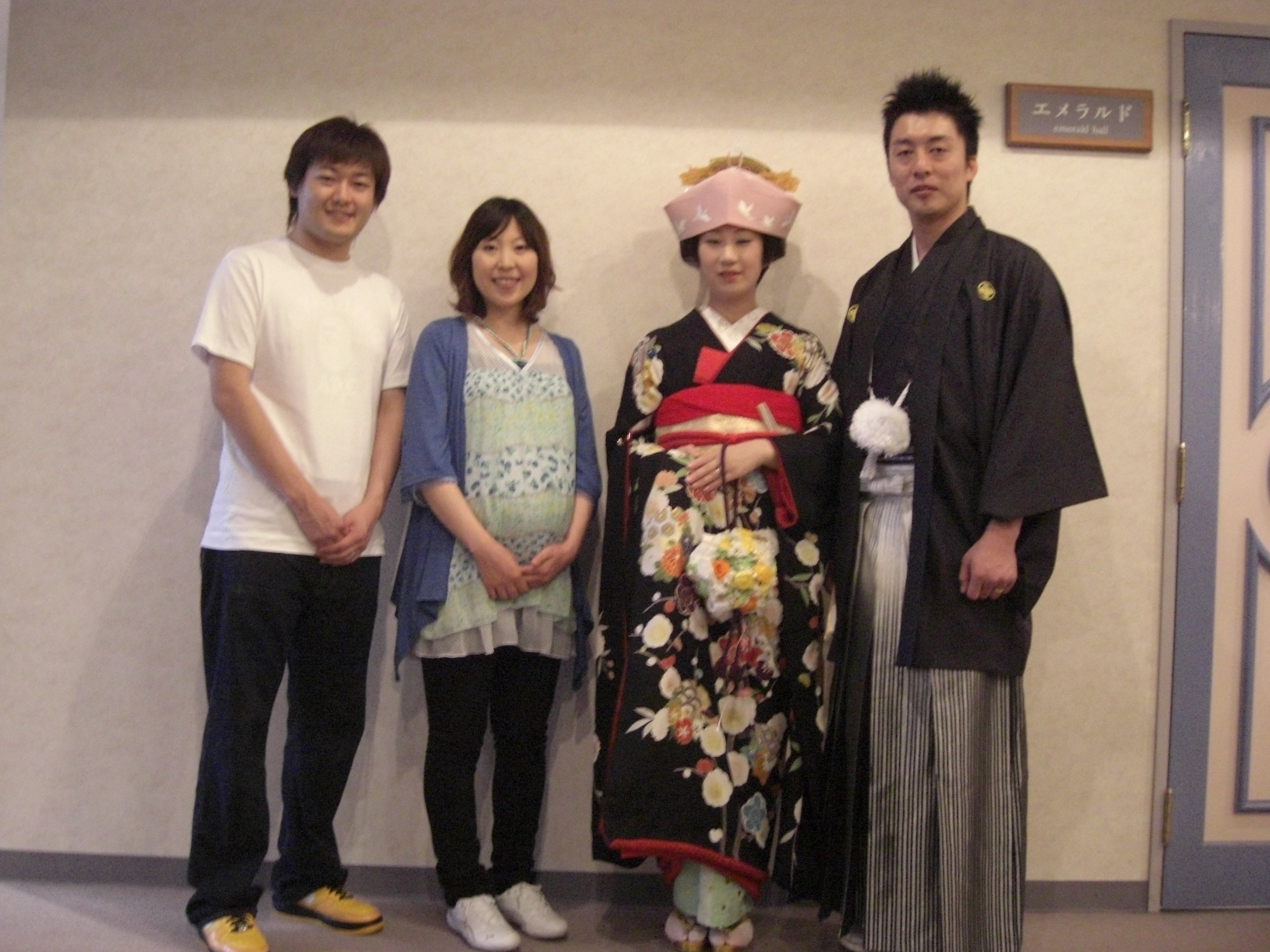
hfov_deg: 47.9
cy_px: 482
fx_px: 1431
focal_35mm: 39
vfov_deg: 36.8
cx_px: 632
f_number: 2.8
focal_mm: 7.9
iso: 800
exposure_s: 1/15
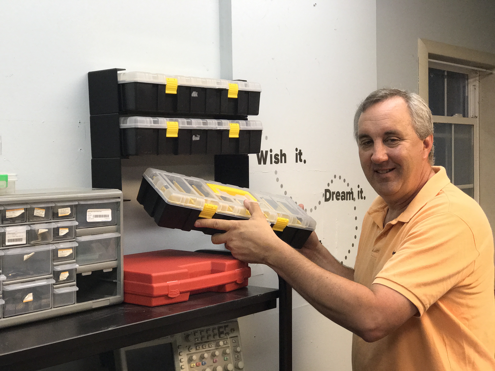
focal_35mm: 57
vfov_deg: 25.7
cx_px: 248
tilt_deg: -2.2
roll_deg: +0.8
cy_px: 186
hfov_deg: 33.8
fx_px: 815
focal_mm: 6.6
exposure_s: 1/60
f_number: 2.8
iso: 125
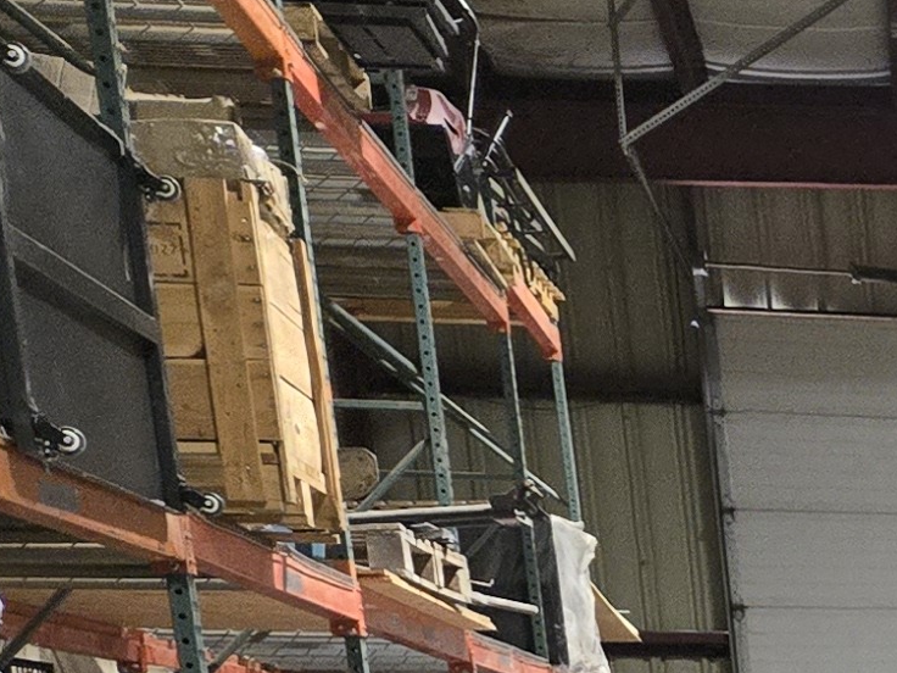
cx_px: 2190
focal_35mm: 125
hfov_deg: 12.3
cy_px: 1392
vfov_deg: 10.7
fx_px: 3239
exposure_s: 1/120
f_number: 1.8
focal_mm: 5.4
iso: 640
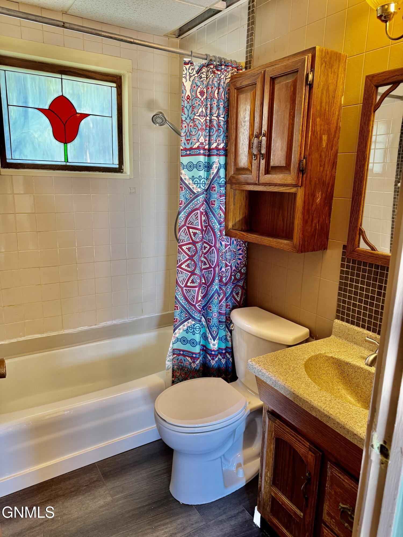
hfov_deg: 56.8
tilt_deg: -14.0
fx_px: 373
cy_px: 268
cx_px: 202
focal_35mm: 24
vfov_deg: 71.6
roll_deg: -1.1
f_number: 1.78
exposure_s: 1/60
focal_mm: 6.76
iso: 200
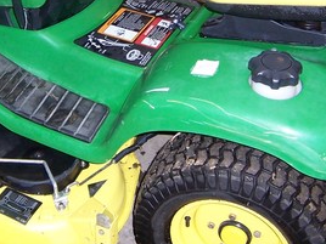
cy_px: 17
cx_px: 92
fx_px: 631
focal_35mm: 67
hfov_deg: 28.6
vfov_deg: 21.4
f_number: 2.8
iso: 140
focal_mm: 5.5
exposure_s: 1/60
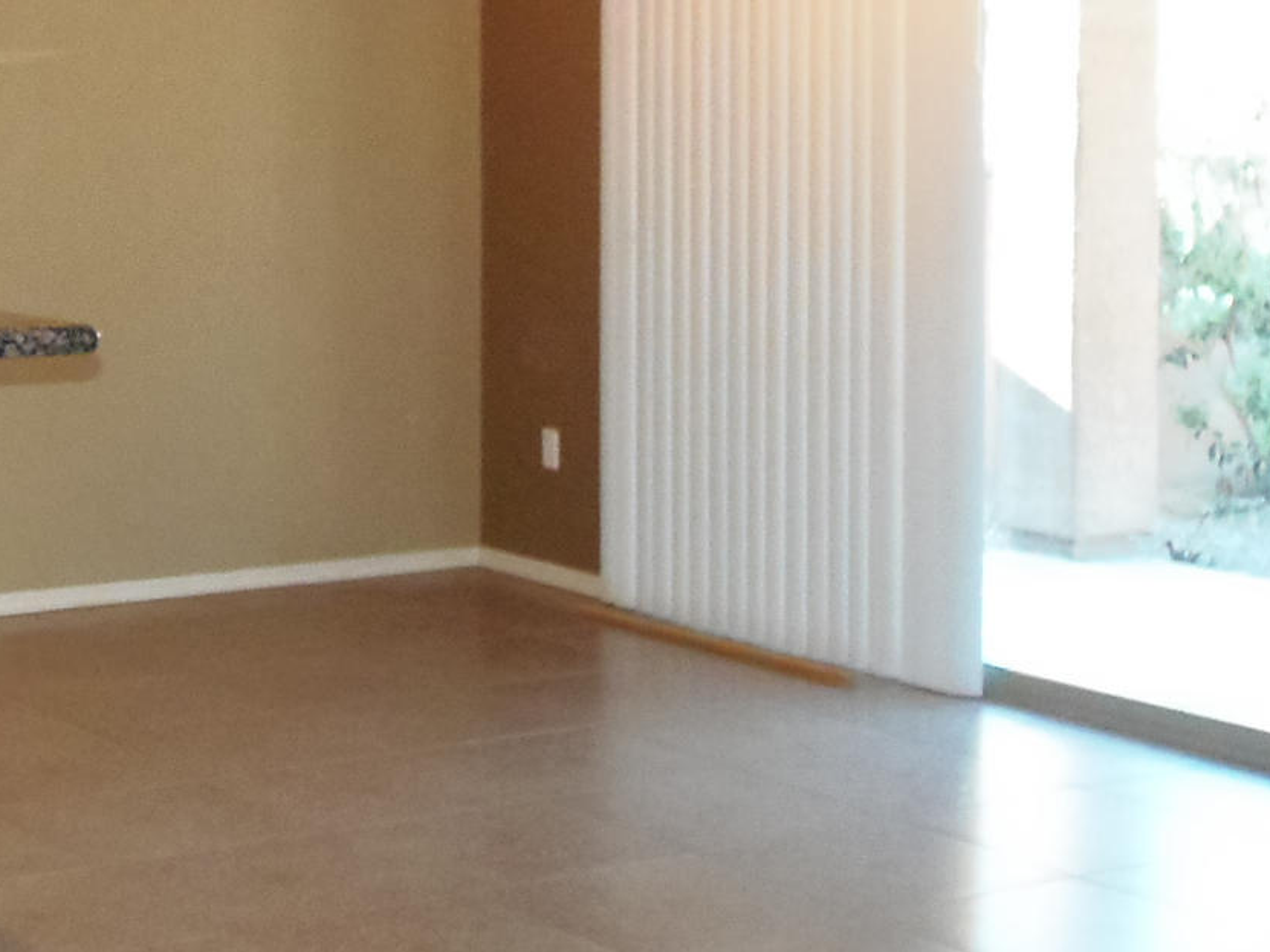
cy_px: 293
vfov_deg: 19.1
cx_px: 270
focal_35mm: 77
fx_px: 2825
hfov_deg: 25.0
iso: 400
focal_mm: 4.3
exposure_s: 1/50
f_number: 2.9
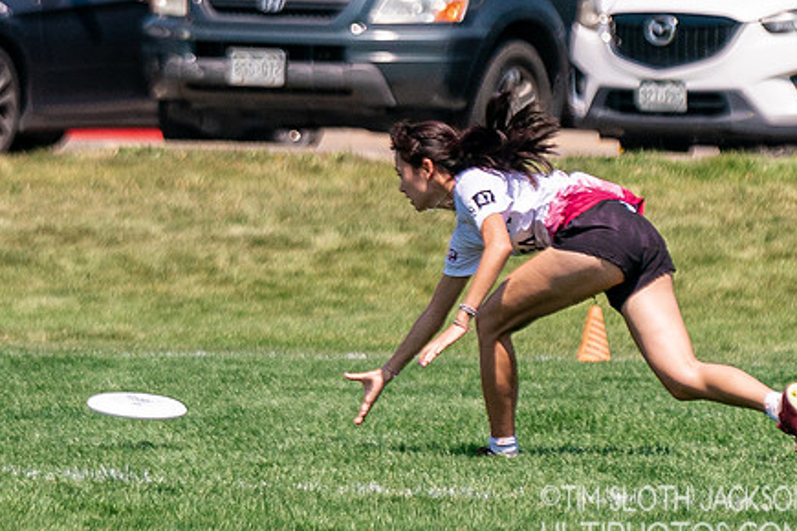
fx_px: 17090
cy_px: 176
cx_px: 453
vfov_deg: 1.8
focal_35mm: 772
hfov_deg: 2.7
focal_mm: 200
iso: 320
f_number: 3.2
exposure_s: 1/6400
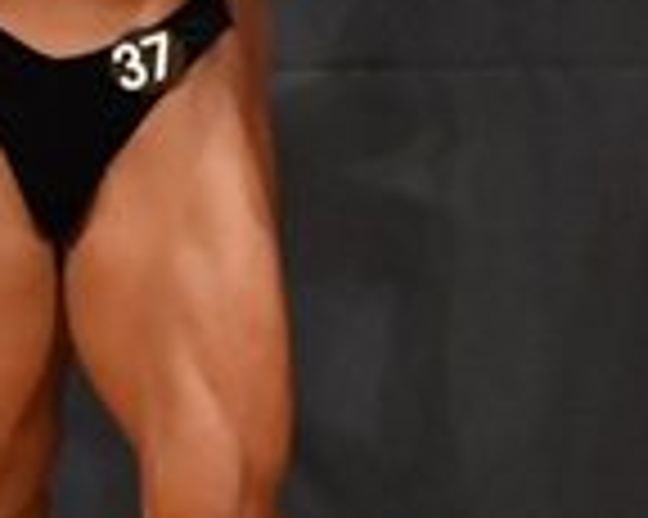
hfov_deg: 1.4
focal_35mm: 1364
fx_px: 26141
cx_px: -466
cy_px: 158
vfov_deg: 1.1
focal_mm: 180
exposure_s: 1/400
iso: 10000
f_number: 5.6
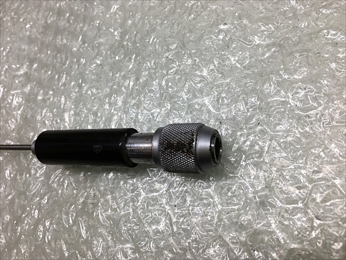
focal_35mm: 29
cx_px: 173
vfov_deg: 48.2
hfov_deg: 61.7
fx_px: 290
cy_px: 130
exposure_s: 1/120
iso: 25
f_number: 2.2
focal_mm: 4.15
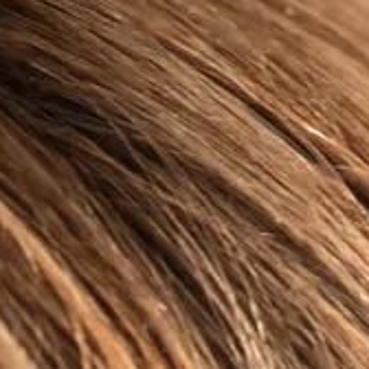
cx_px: 237
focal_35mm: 1022
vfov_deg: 1.7
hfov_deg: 1.7
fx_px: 12326
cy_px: 1997
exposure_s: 1/250
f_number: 3.5
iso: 400
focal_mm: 105
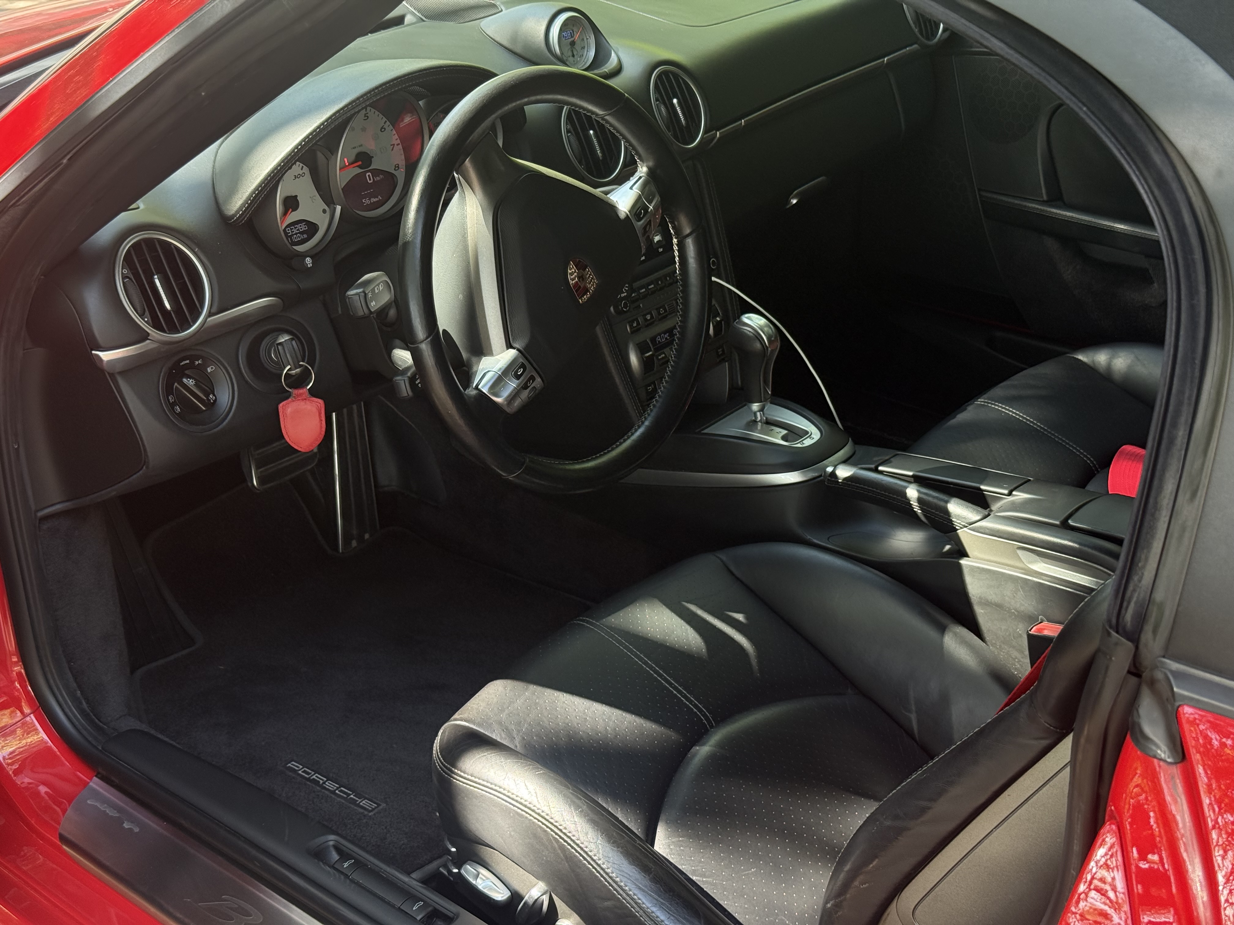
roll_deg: -0.1
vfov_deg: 30.3
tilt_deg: -26.2
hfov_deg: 39.7
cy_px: 462
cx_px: 617
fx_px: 1711
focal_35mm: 48
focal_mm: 6.76
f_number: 1.78
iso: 160
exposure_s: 1/180
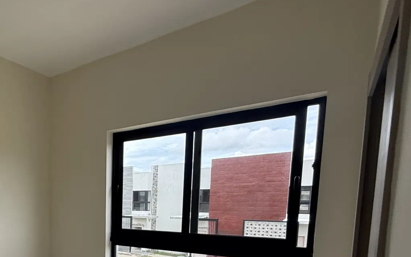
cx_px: 44
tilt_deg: -5.0
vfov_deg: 40.9
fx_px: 314
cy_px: 234
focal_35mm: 28
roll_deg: -1.7
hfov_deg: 57.5
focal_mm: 2.22
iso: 50
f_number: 2.2
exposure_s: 1/379
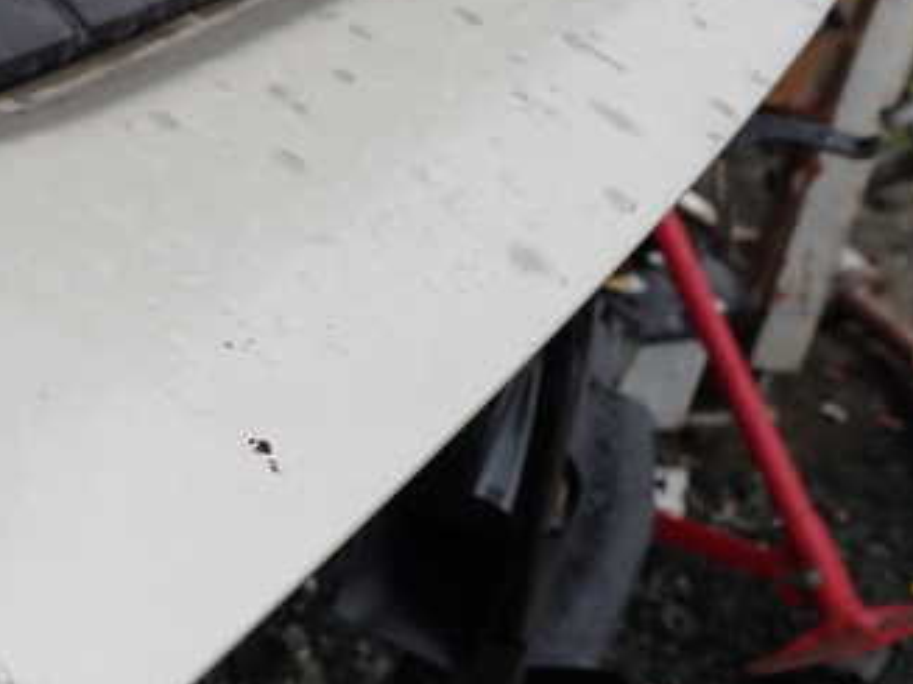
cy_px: 274
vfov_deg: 26.5
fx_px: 1450
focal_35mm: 55
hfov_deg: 33.9
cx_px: 181
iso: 100
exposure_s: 1/250
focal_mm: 5.4
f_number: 3.2
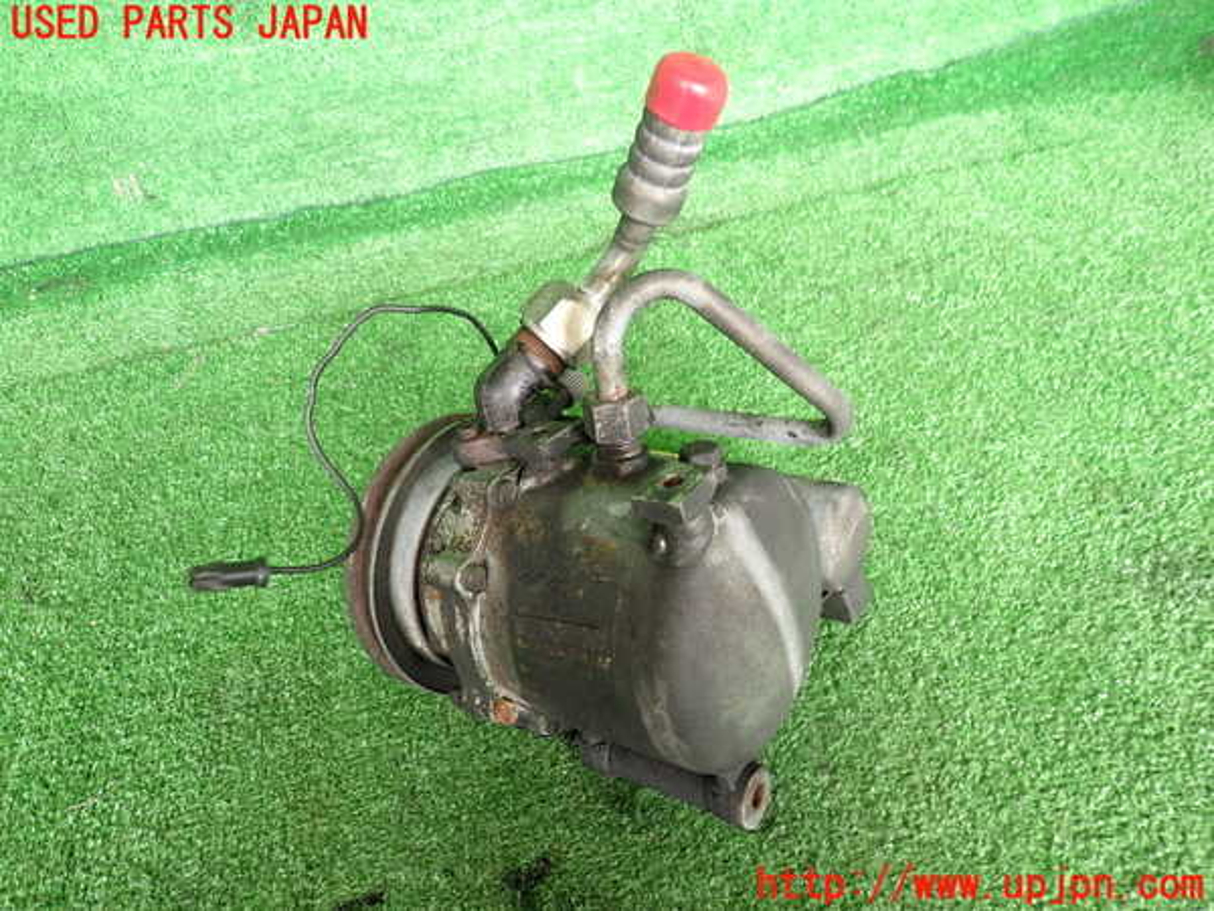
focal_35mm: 25
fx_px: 877
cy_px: 456
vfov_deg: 54.9
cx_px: 607
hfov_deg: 69.4
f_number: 2
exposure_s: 1/60
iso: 160
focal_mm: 4.5
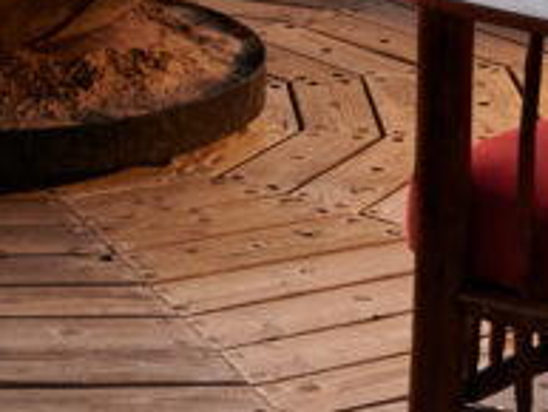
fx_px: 3026
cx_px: 40
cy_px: -75
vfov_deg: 7.7
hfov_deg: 10.3
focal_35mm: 191
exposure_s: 1.6
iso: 640
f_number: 4
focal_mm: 24
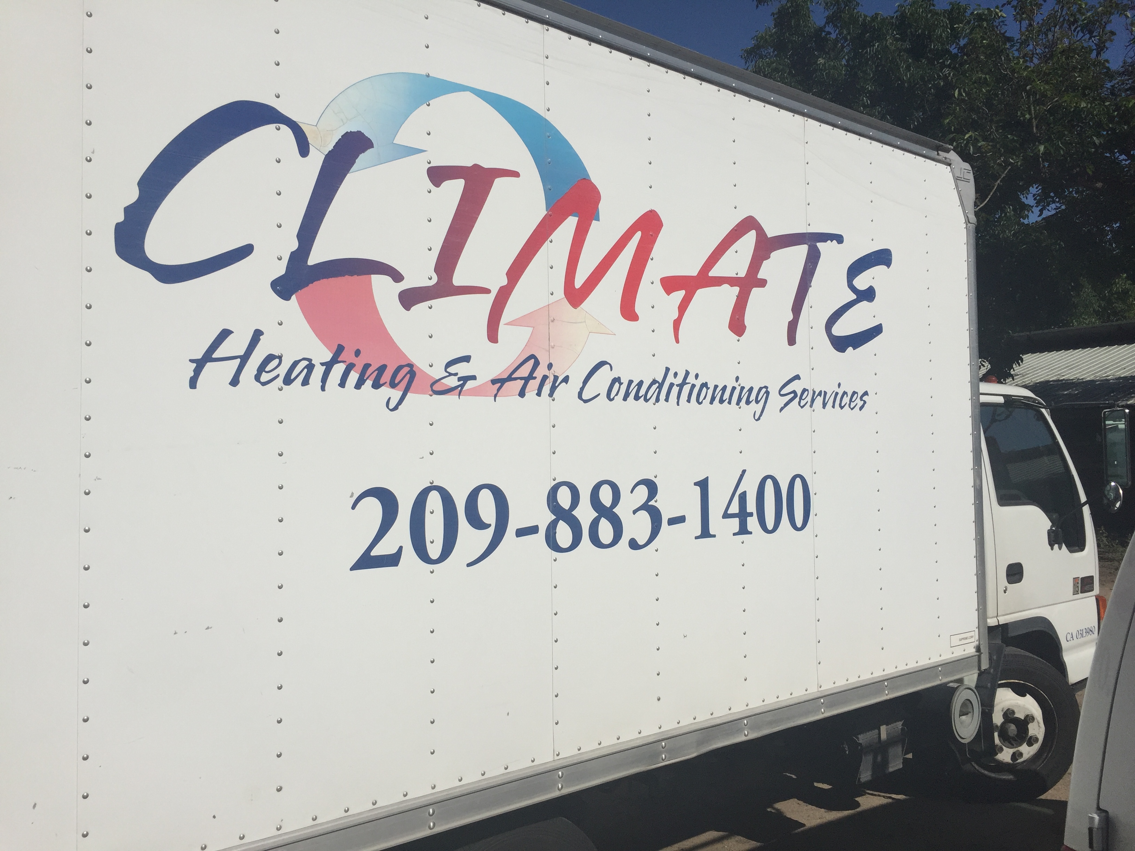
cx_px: 568
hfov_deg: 61.7
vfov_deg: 48.2
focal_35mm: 29
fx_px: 951
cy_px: 426
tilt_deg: +1.7
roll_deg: +0.9
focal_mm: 4.15
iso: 32
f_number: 2.2
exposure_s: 1/9901
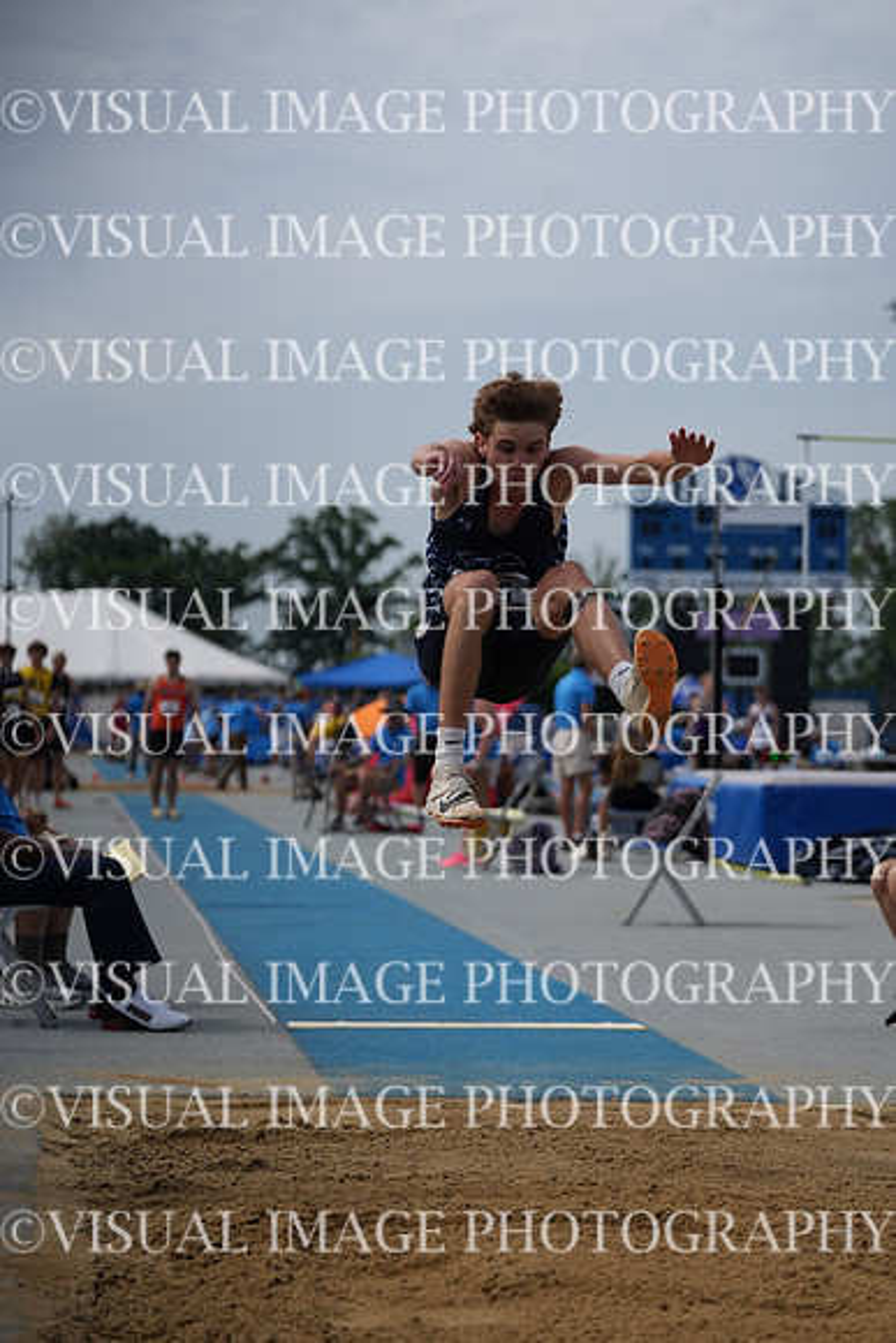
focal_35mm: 113
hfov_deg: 12.1
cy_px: 672
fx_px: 4216
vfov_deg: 18.1
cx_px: 448
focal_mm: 113
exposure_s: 1/8000
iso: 400
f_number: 4
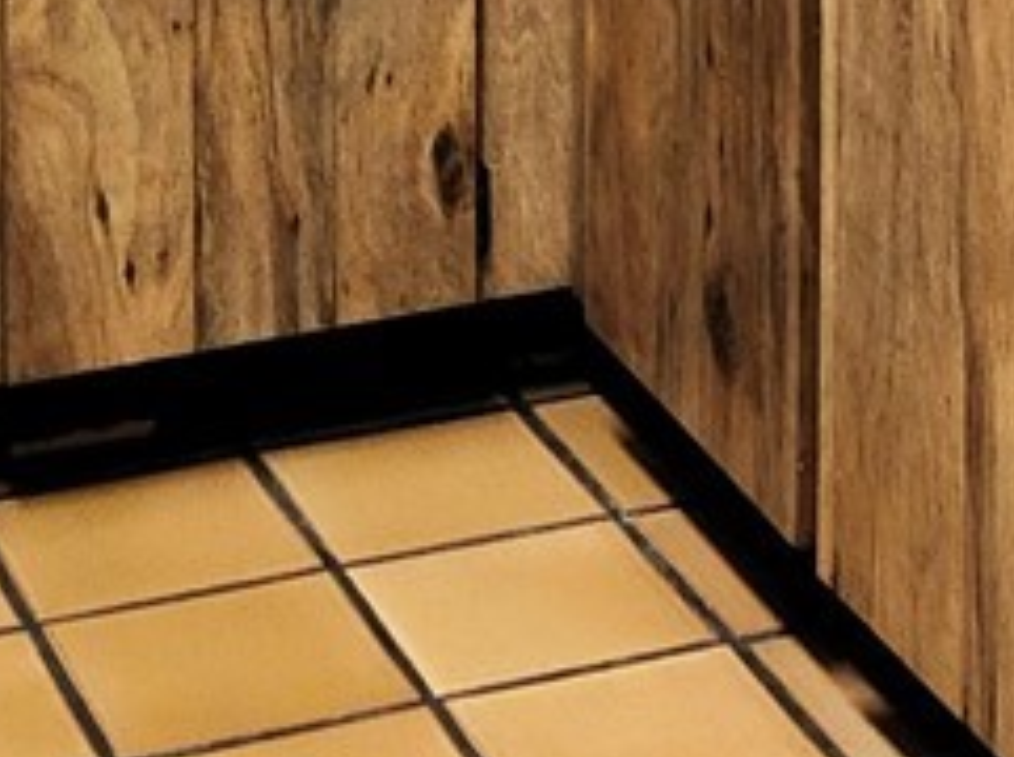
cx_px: 854
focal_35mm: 153
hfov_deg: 12.9
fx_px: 4475
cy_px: -1262
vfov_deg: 8.5
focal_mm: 5.4
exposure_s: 1/120
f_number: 1.8
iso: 250
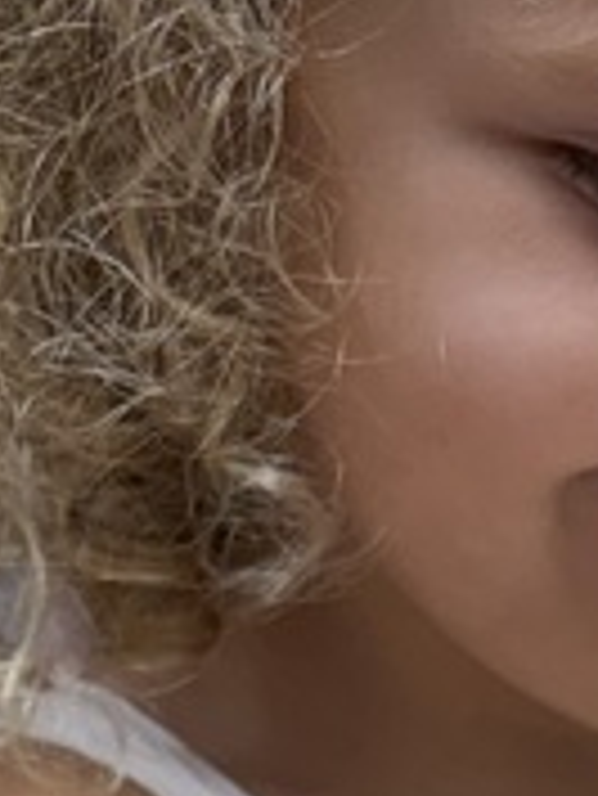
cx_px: 1241
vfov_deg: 11.7
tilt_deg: -22.0
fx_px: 3451
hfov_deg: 9.2
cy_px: 1641
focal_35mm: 150
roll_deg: +6.0
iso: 100
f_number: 1.6
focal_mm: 5.96
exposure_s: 1/120
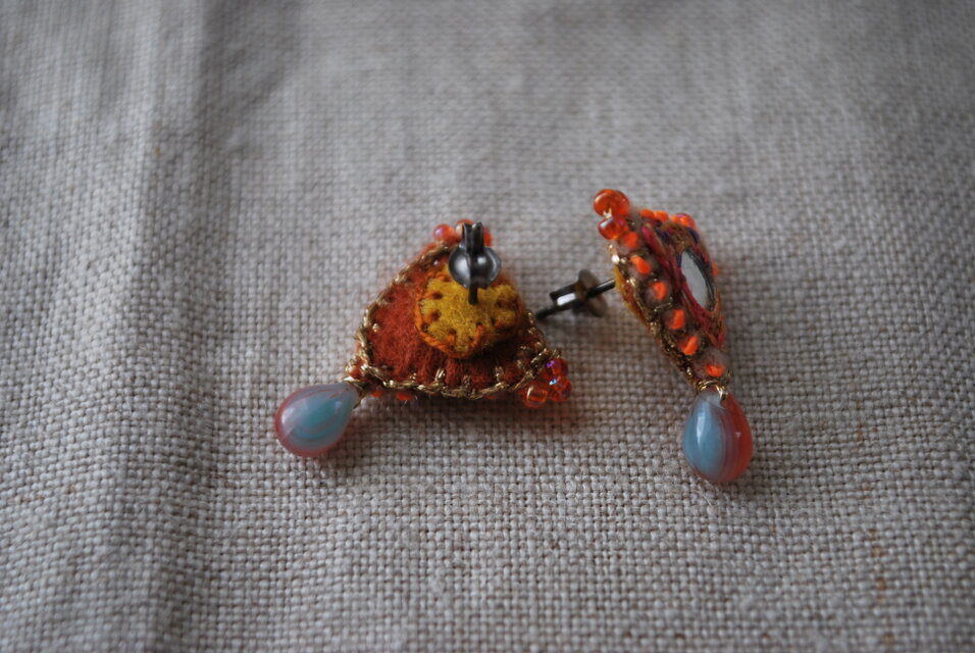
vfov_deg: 19.0
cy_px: 326
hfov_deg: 28.0
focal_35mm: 72
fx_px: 1952
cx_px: 488
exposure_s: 1/80
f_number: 5.6
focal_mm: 48
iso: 200
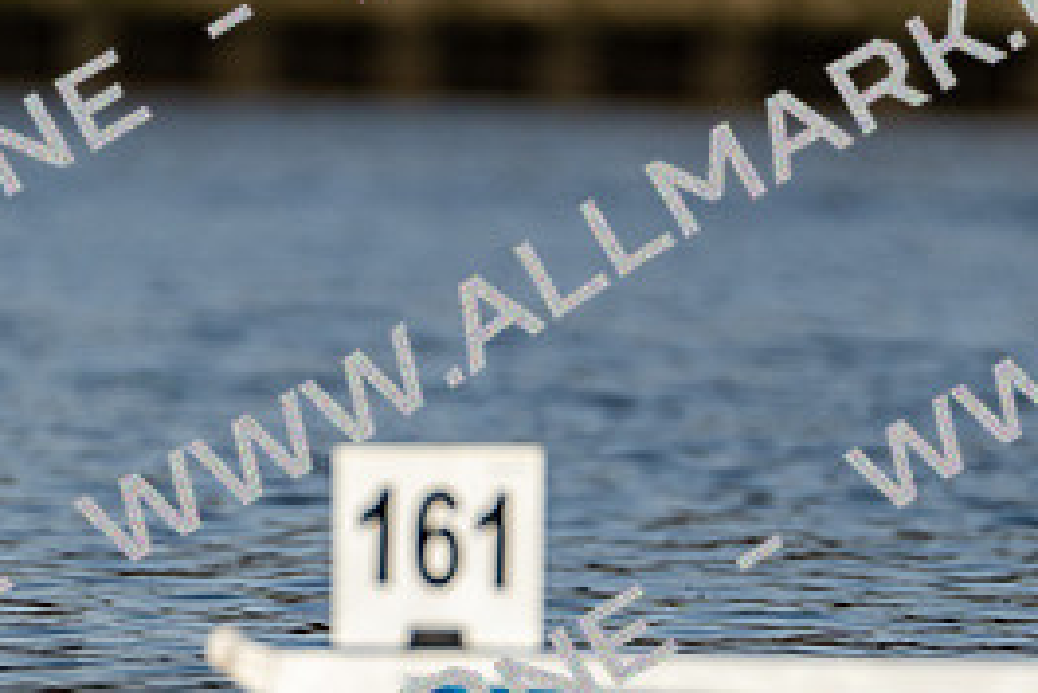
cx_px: 560
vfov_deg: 1.1
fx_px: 37820
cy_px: 574
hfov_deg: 1.6
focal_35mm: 1311
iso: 400
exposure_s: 1/2000
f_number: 6.3
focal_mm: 600
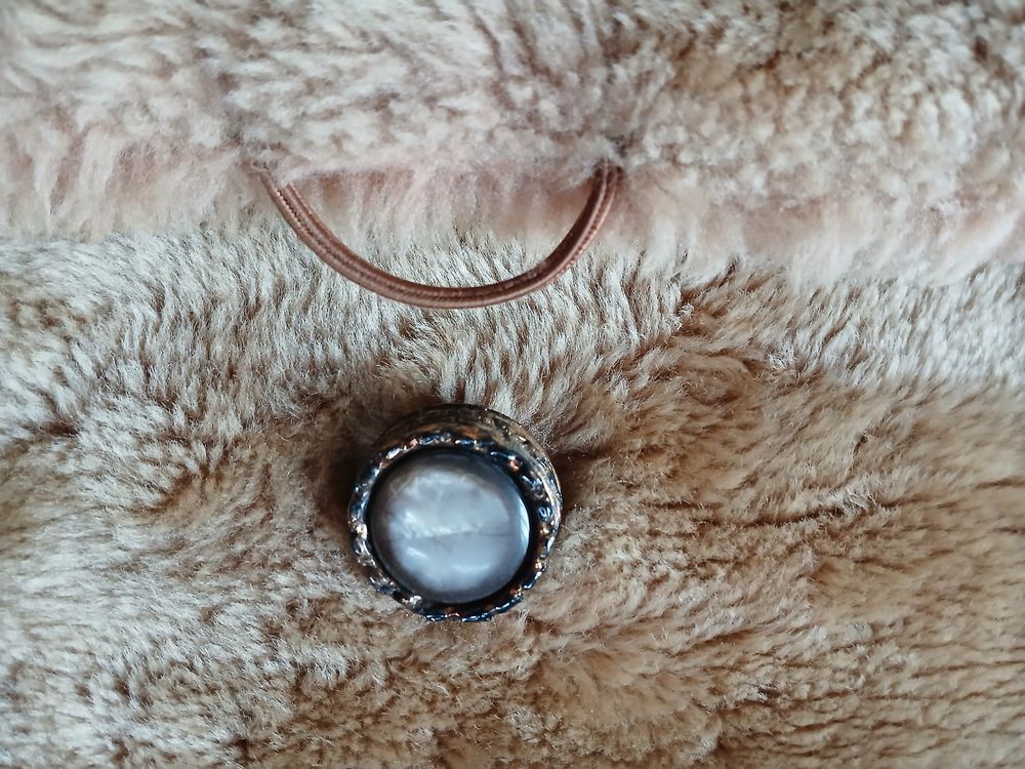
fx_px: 770
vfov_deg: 53.1
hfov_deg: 67.3
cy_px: 384
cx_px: 512
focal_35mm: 26
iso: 400
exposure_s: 1/25
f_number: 1.8
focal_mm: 3.98
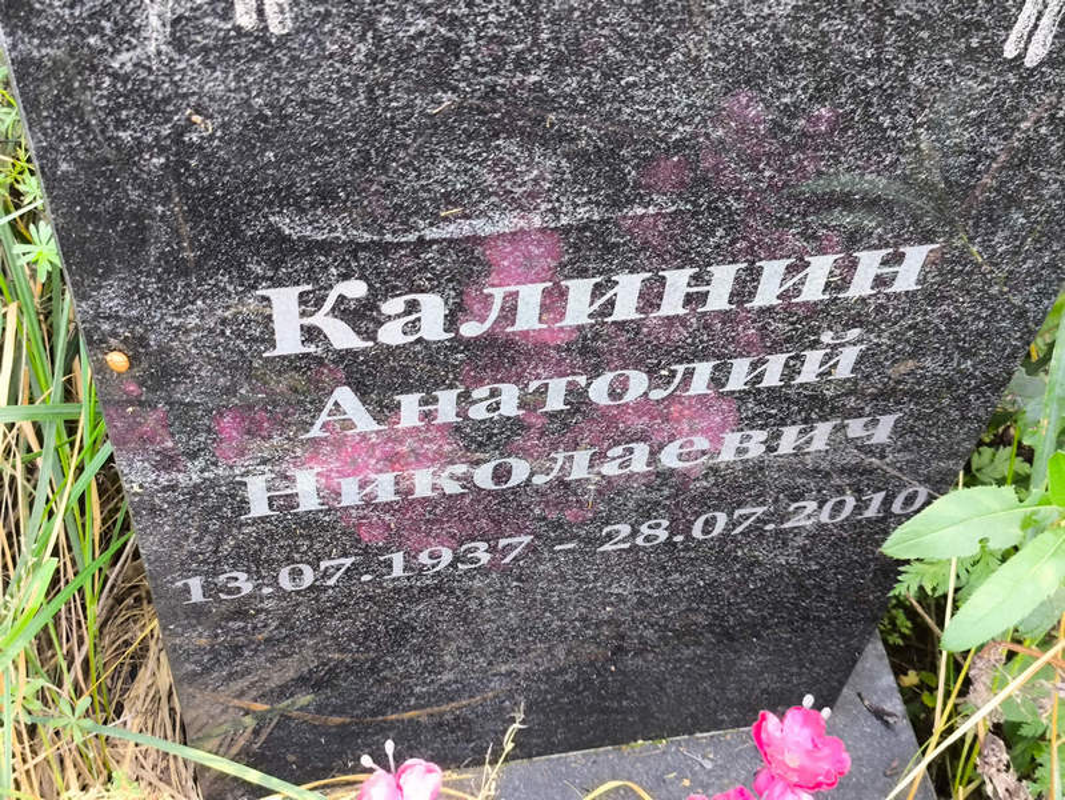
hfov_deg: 38.2
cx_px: 532
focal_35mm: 50
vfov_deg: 29.1
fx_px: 1539
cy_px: 400
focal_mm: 4.71
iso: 160
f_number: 1.7
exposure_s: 1/50
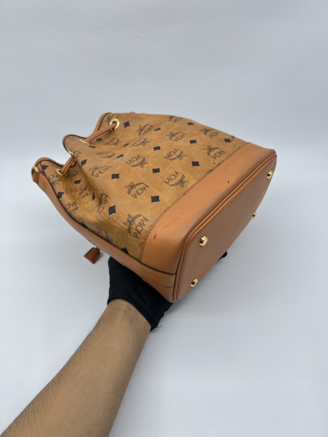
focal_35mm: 26
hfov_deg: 53.1
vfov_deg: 67.3
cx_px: 164
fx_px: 328
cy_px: 218
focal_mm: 5.7
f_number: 1.5
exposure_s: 1/100
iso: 32
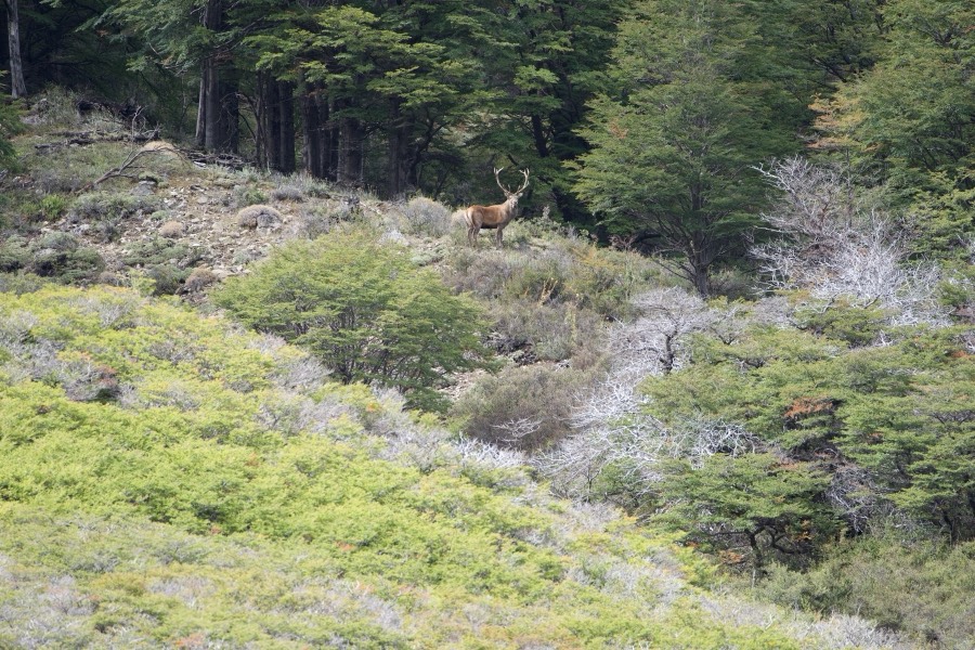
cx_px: 488
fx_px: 10832
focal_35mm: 400
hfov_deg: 5.2
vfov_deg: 3.4
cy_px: 325
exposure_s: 1/500
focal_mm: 400
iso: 500
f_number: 5.6
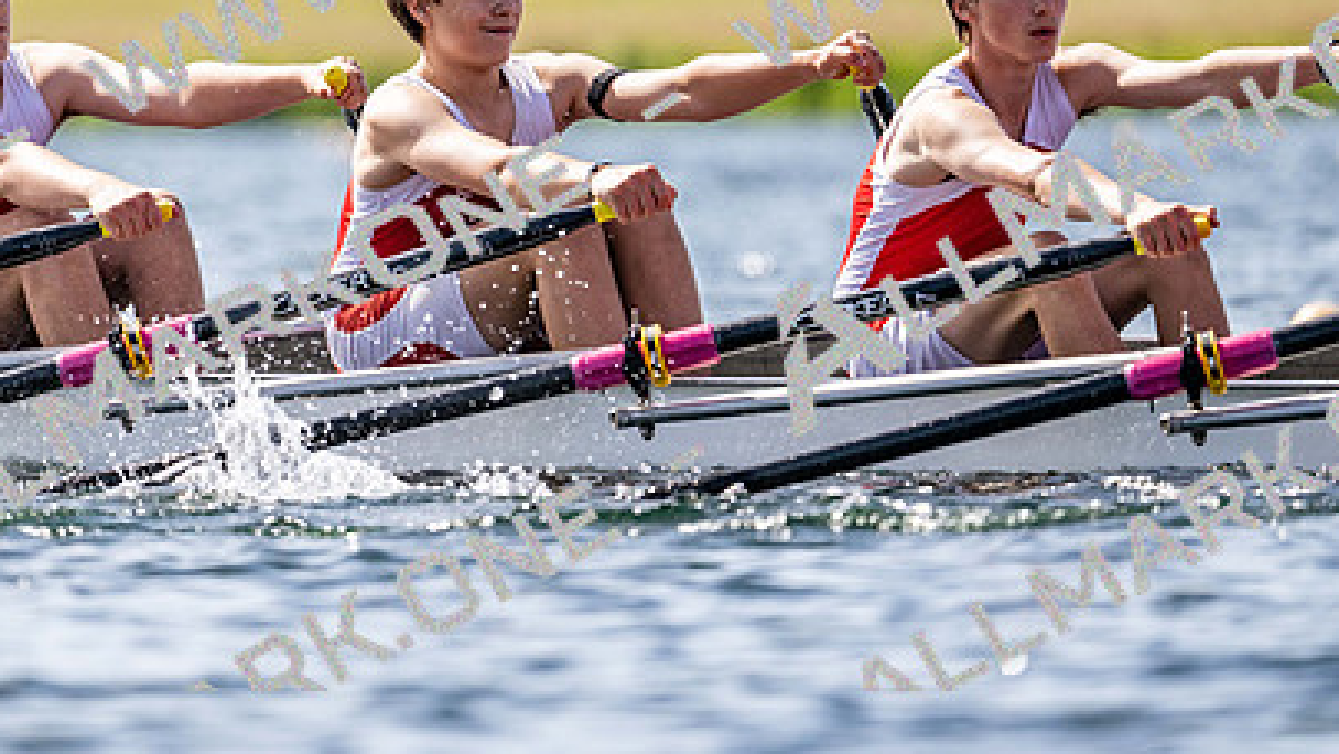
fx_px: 21307
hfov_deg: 3.6
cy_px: 124
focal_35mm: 600
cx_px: 493
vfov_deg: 2.0
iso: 250
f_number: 4.5
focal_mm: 400
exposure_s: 1/2500
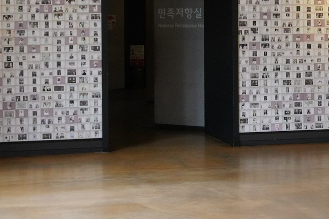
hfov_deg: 22.6
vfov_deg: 15.0
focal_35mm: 90
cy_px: 26
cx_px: 184
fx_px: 823
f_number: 5.6
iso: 6400
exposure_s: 1/80
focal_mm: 35
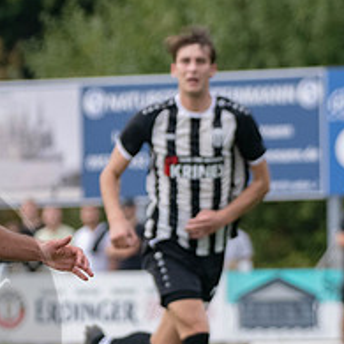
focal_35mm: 662
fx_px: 7443
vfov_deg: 2.6
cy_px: 307
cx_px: 28
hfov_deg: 2.6
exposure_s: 1/1600
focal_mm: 200
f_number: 5.6
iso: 1600
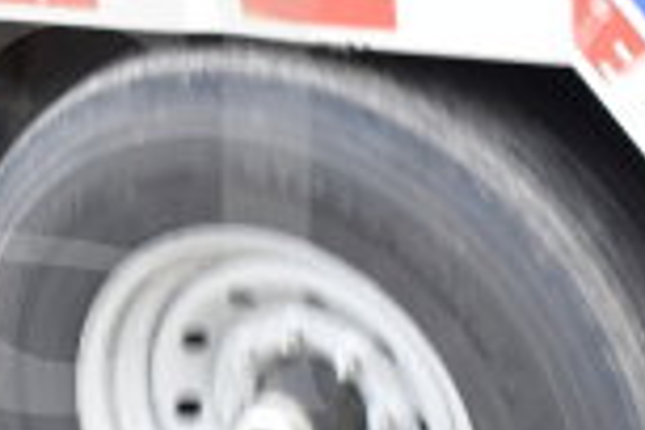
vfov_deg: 10.9
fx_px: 2257
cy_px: 318
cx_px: -55
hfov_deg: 15.8
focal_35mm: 126
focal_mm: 21
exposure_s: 1/80
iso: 200
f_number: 4.5
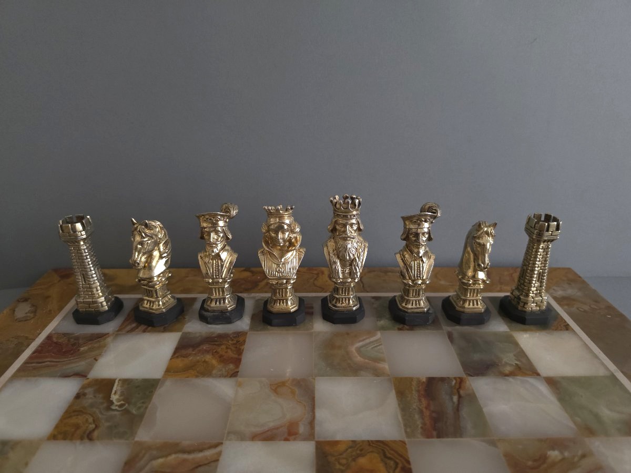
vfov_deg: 58.9
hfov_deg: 73.9
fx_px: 419
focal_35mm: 23
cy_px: 236
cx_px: 316
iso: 160
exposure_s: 1/125
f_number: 1.4
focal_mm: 6.5
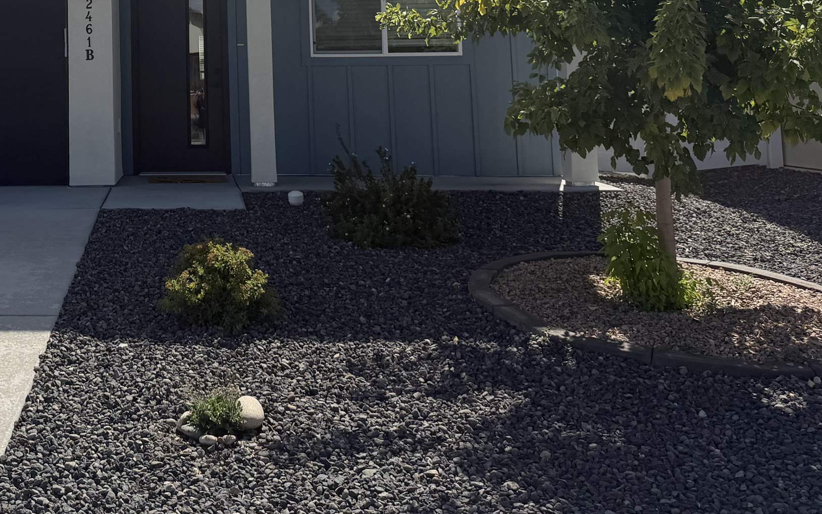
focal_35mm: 48
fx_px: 1075
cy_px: -17
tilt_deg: +6.0
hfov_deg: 39.5
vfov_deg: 25.4
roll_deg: +0.7
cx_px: 117
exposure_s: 1/8130
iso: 80
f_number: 1.78
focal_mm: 6.76
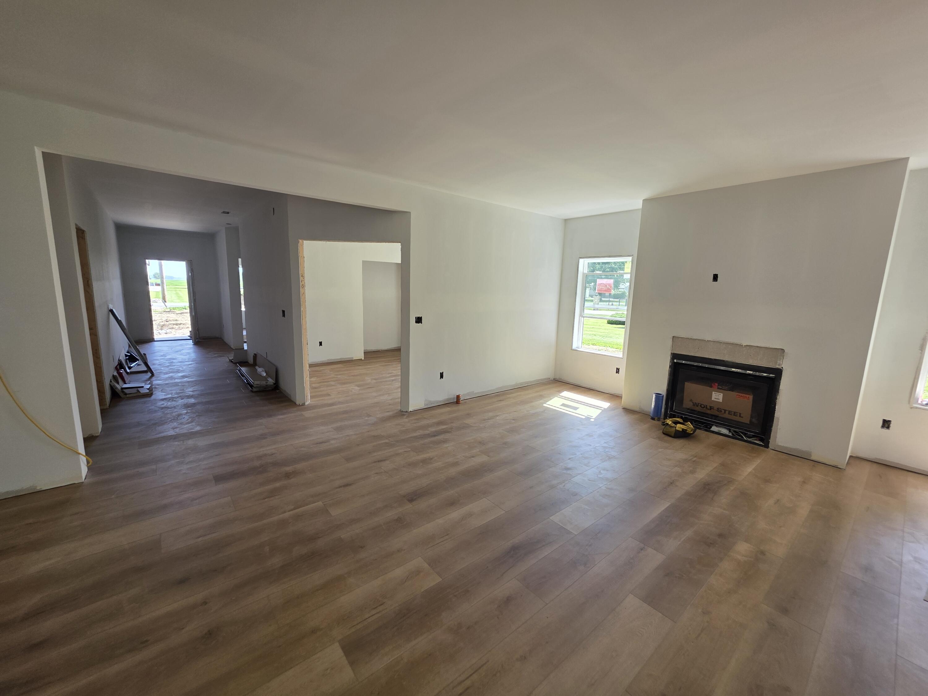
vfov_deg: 89.9
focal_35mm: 13
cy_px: 348
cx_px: 464
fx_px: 349
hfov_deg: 106.2
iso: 40
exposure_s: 1/120
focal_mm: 2.2
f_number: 1.9
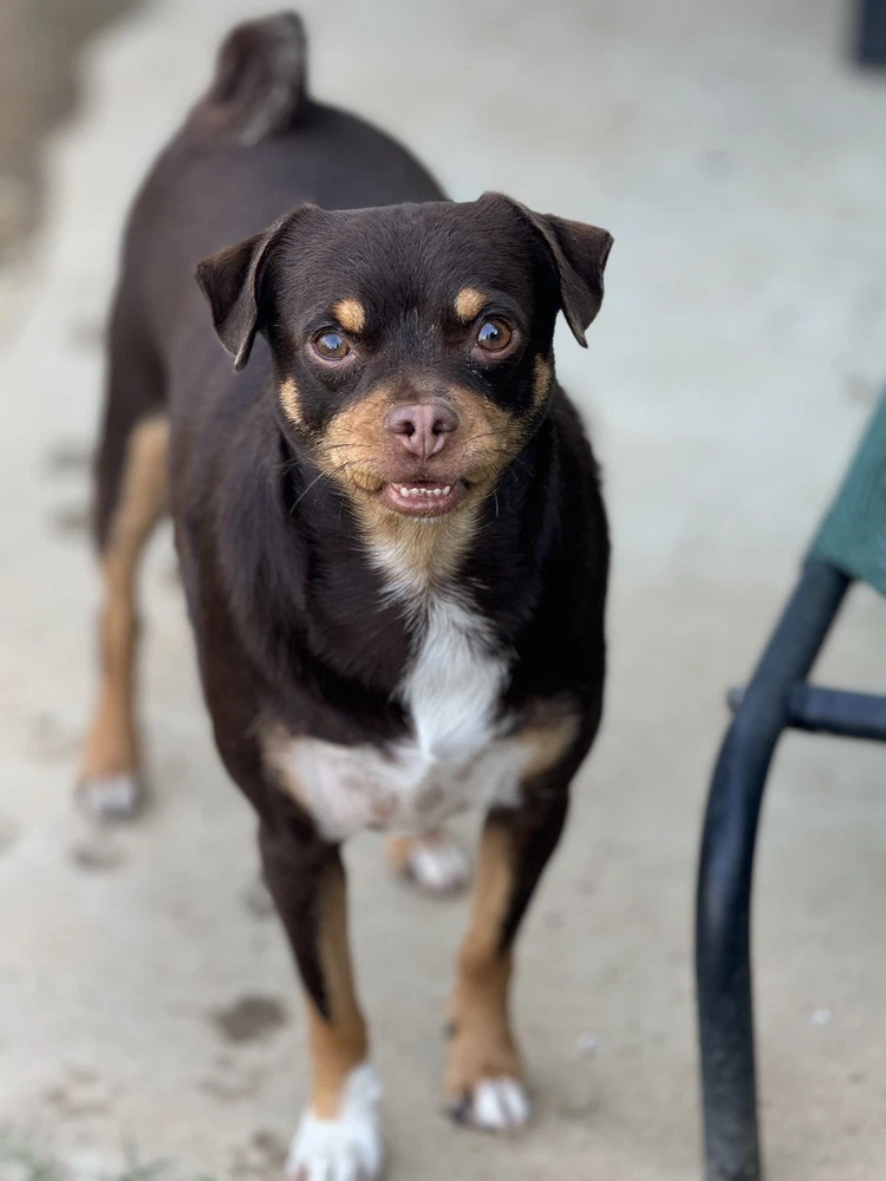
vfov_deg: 16.4
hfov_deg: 12.3
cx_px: 443
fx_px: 4095
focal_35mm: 120
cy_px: 590
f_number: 2.8
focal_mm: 15.66
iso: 64
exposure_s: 1/99
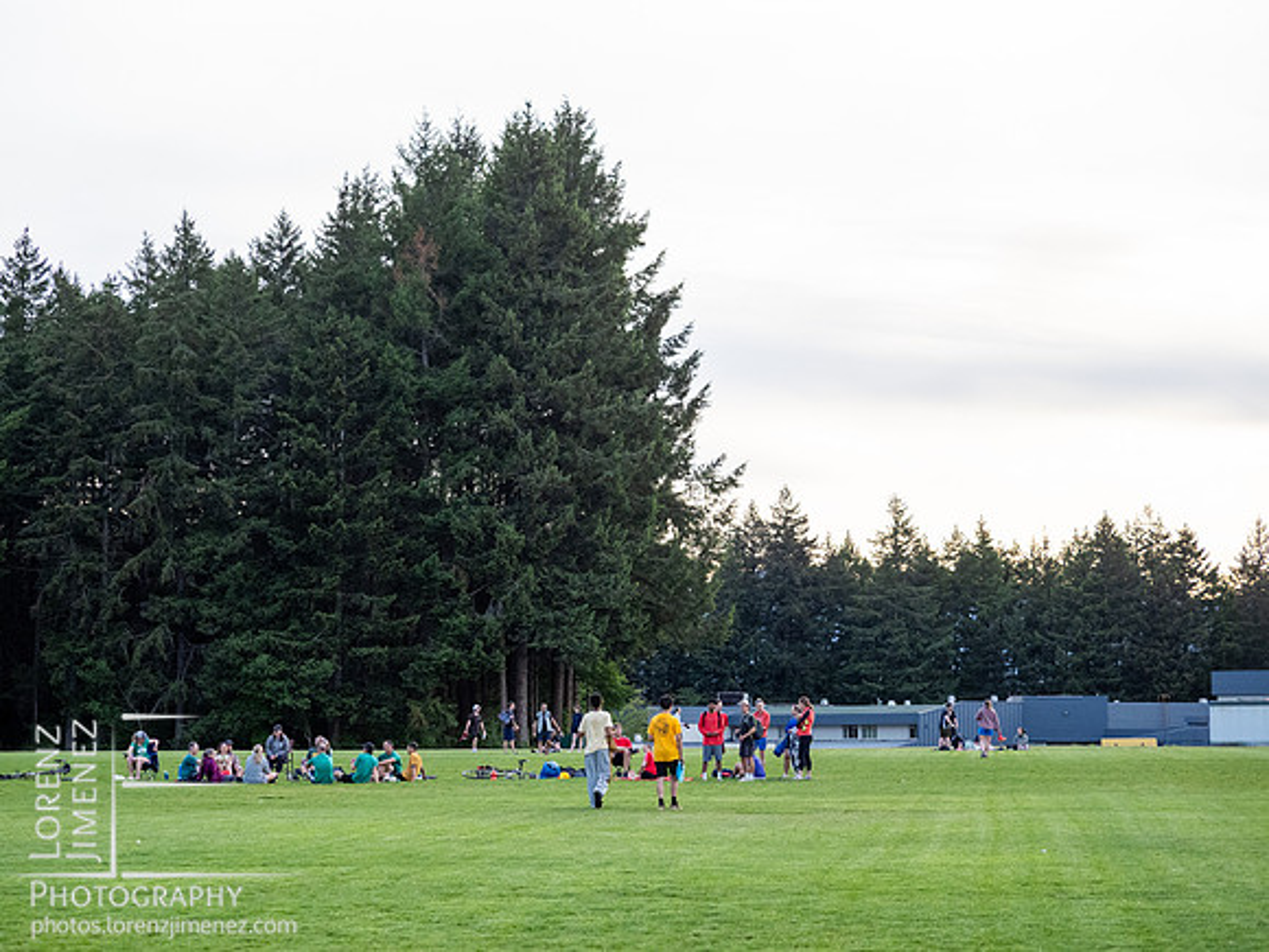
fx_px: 3153
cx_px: 634
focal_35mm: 86
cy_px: 476
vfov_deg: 17.2
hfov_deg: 22.8
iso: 1000
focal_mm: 43
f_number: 2.8
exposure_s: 1/800
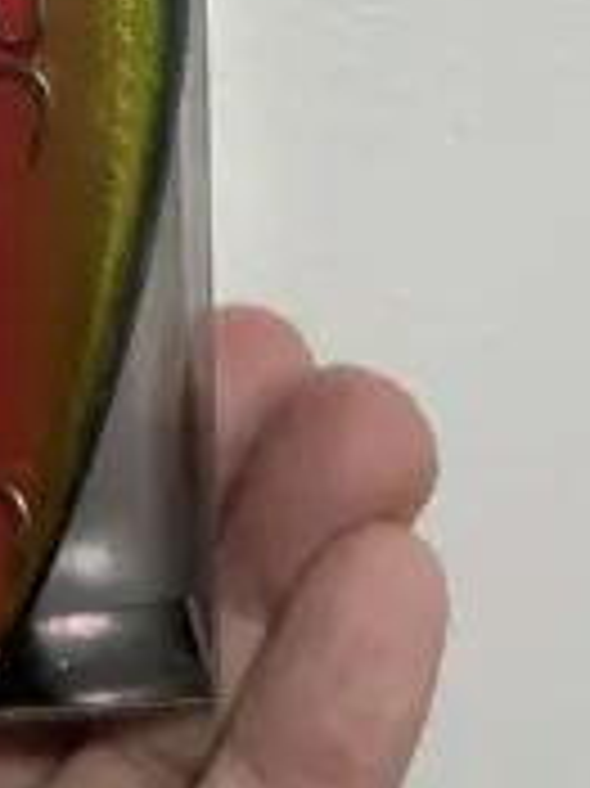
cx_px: -36
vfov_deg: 23.7
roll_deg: +0.2
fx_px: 1706
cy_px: -162
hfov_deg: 18.9
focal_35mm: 75
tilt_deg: -21.1
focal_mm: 5.1
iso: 100
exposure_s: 1/50
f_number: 1.6
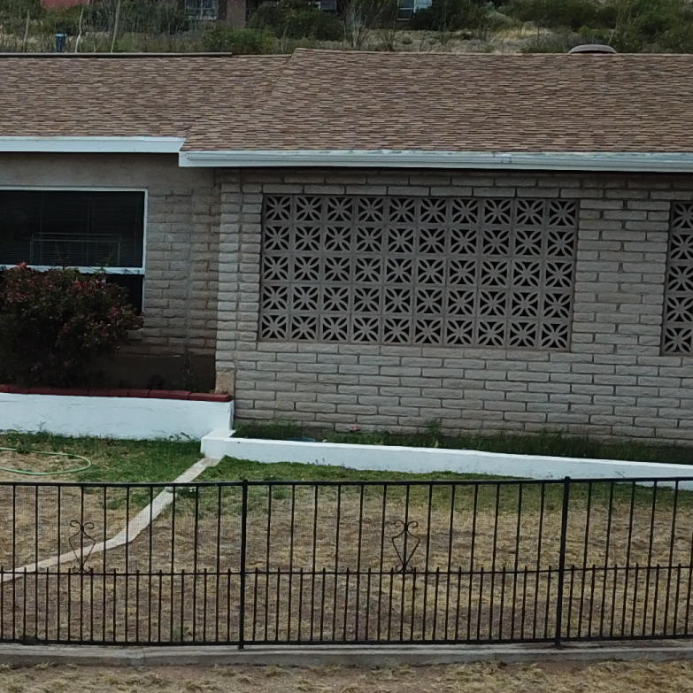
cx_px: -110
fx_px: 1993
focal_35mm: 88
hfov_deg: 18.8
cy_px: 420
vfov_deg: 19.7
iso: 100
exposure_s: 1/1020
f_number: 2.2
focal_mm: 4.73
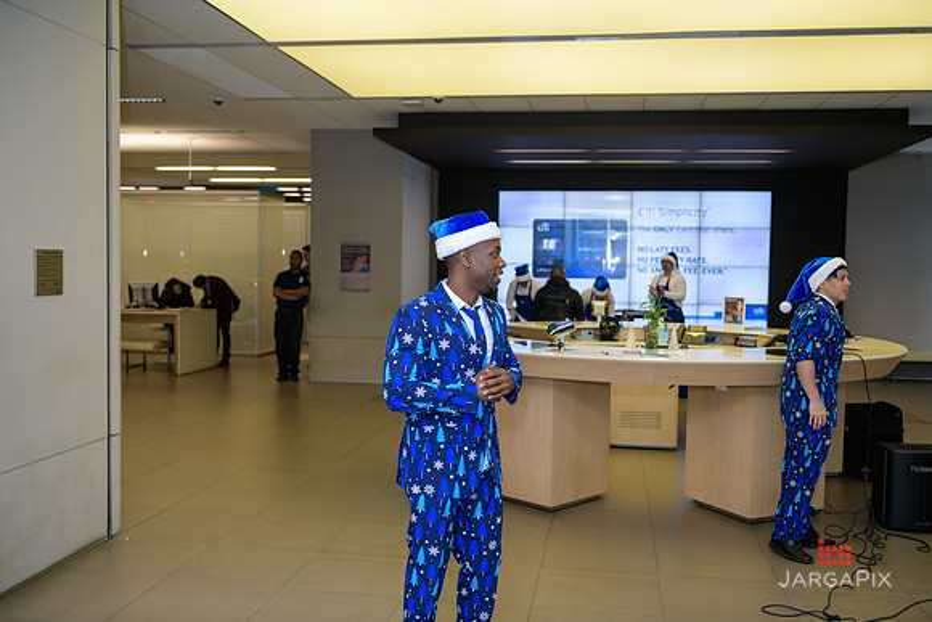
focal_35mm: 36
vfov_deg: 36.9
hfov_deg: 53.1
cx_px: 466
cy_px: 311
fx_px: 932
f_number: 3.2
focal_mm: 36
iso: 400
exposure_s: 1/125
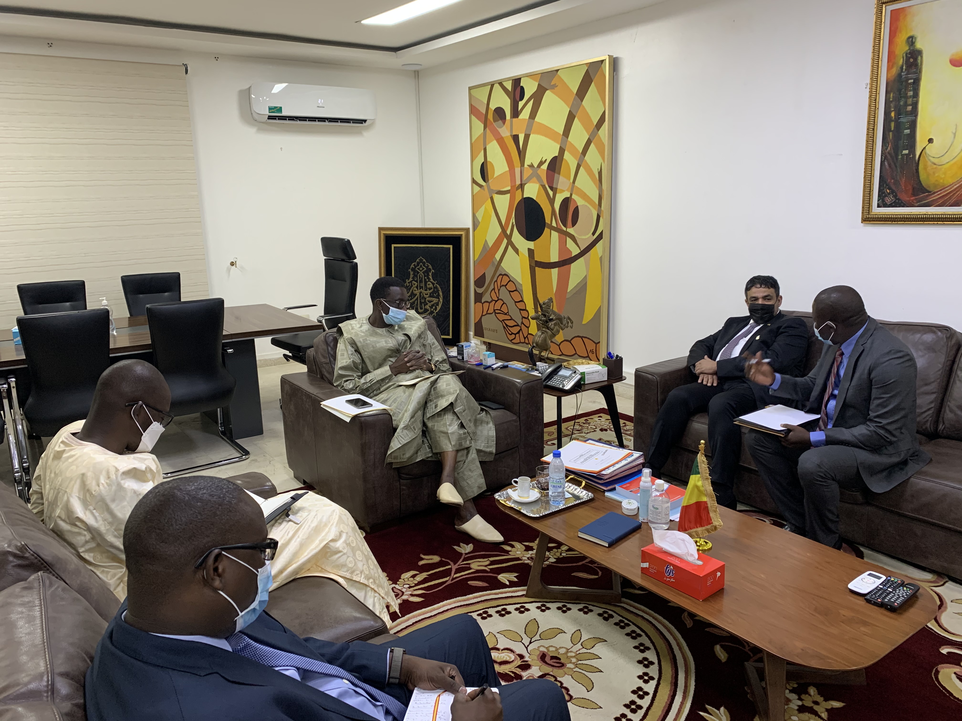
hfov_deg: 67.3
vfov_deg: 53.1
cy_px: 360
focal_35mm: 26
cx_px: 481
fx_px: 723
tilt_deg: -14.0
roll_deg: +1.7
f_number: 1.8
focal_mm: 4.25
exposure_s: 1/50
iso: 100
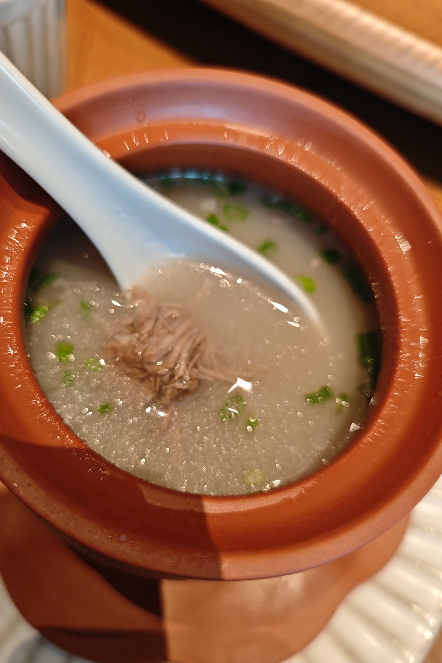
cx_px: 199
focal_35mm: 24
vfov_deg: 73.7
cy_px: 331
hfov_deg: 53.1
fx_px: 442
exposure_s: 1/109
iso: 250
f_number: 1.62
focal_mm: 6.55
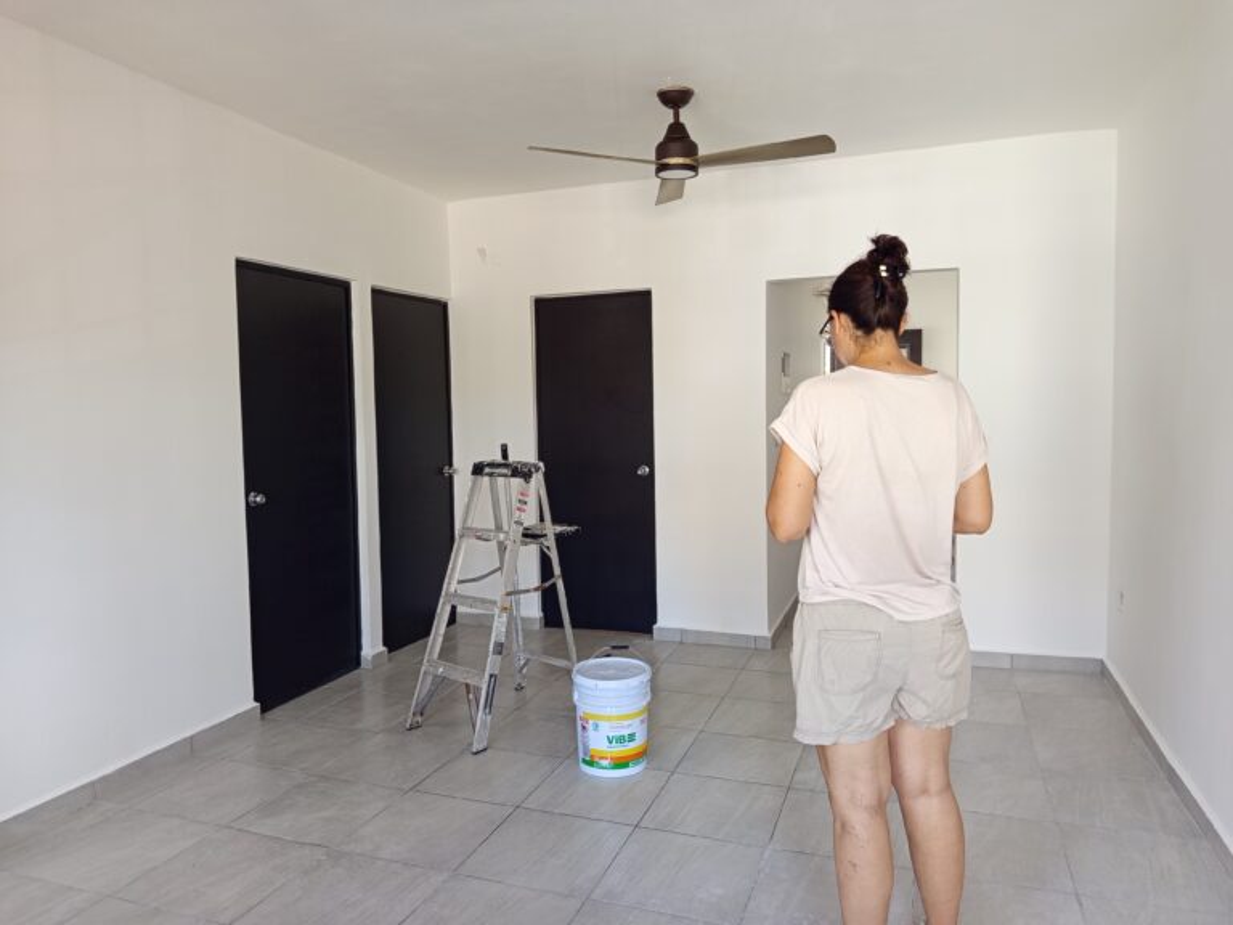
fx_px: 855
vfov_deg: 56.8
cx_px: 616
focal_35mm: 24
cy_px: 462
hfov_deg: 71.6
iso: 301
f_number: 1.7
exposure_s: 1/60
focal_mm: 5.24
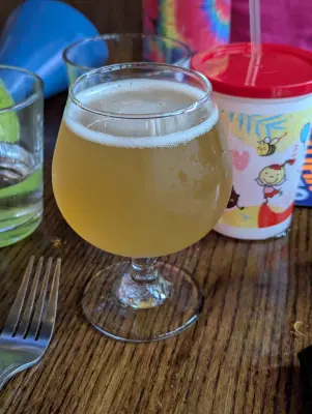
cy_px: 207
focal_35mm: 48
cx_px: 156
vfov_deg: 39.6
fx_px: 576
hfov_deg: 30.3
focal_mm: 6.81
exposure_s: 1/60
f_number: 1.85
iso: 822
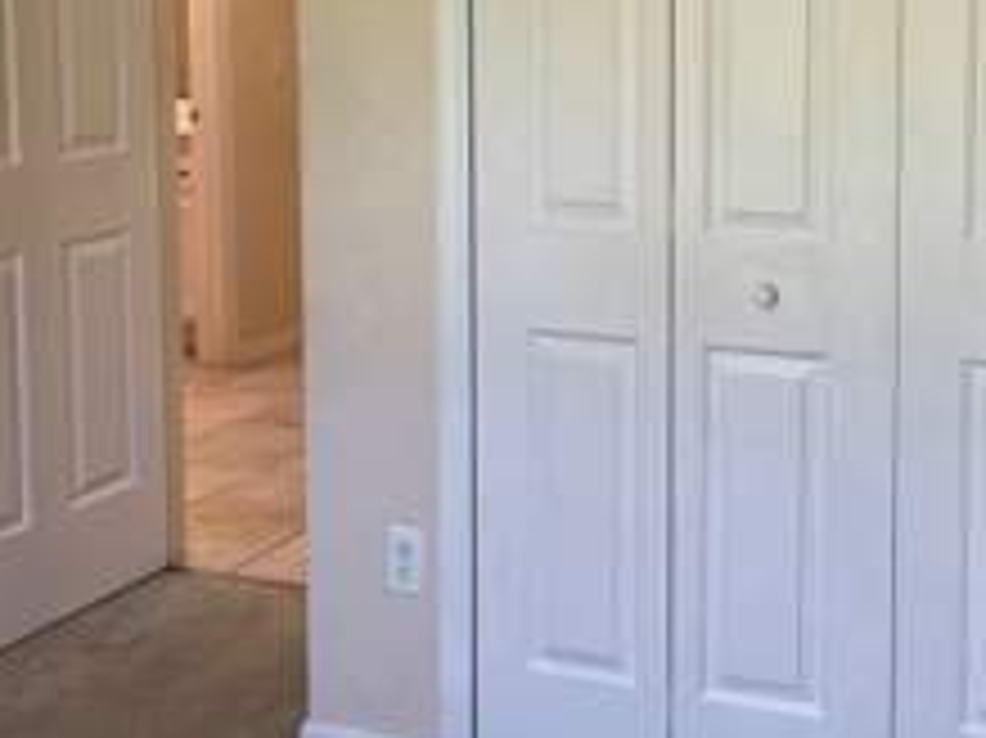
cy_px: 153
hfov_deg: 33.3
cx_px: 707
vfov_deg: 25.2
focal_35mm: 57
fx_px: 1623
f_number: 1.6
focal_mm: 4.2
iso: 100
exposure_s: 1/120
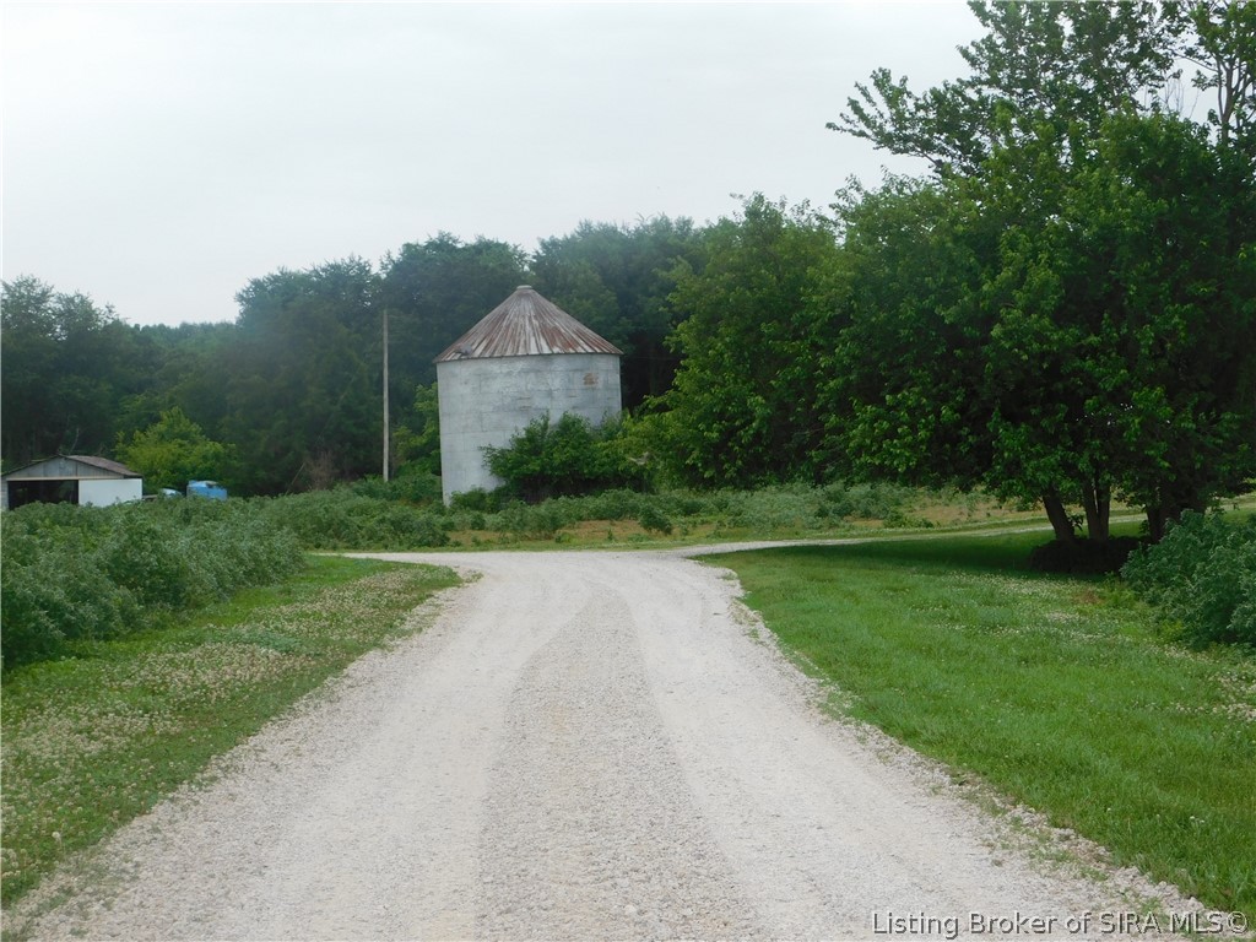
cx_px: 628
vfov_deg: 20.7
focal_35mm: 71
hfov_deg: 27.4
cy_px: 471
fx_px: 2576
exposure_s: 1/100
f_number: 4.3
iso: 125
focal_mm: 12.6
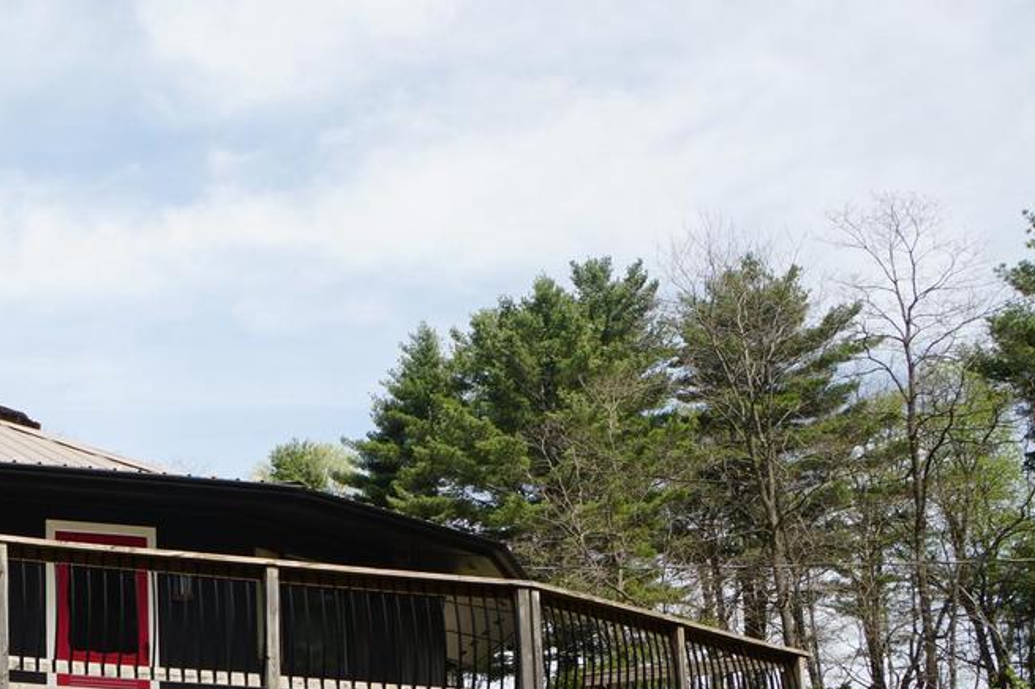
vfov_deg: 23.3
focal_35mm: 56
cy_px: 657
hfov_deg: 32.1
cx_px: -60
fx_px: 1612
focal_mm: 17
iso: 100
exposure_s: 1/100
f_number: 10
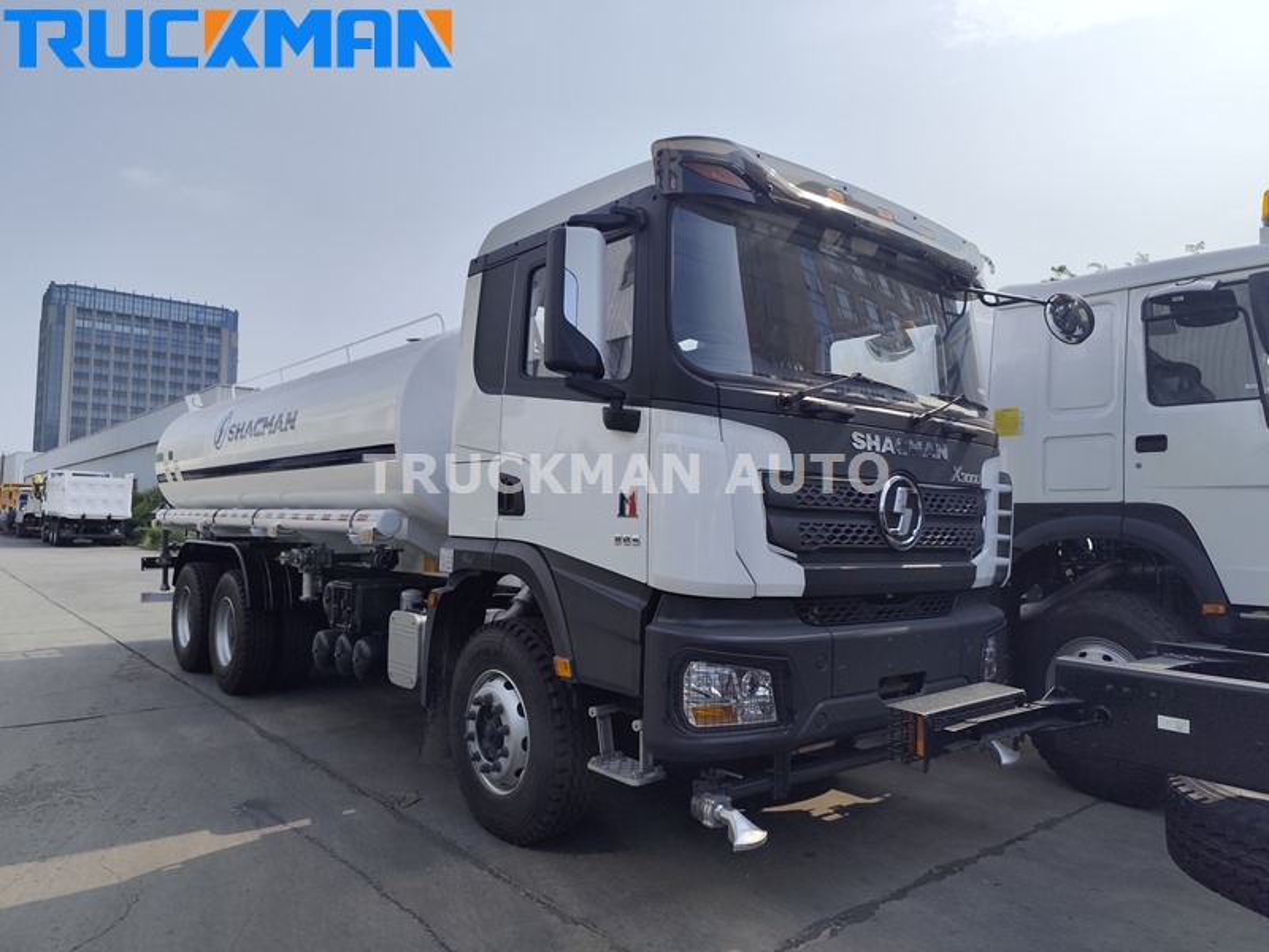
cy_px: 476
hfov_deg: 73.9
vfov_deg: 58.9
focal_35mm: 23
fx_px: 843
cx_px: 634
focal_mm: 6.14
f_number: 1.65
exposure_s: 1/2419
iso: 50
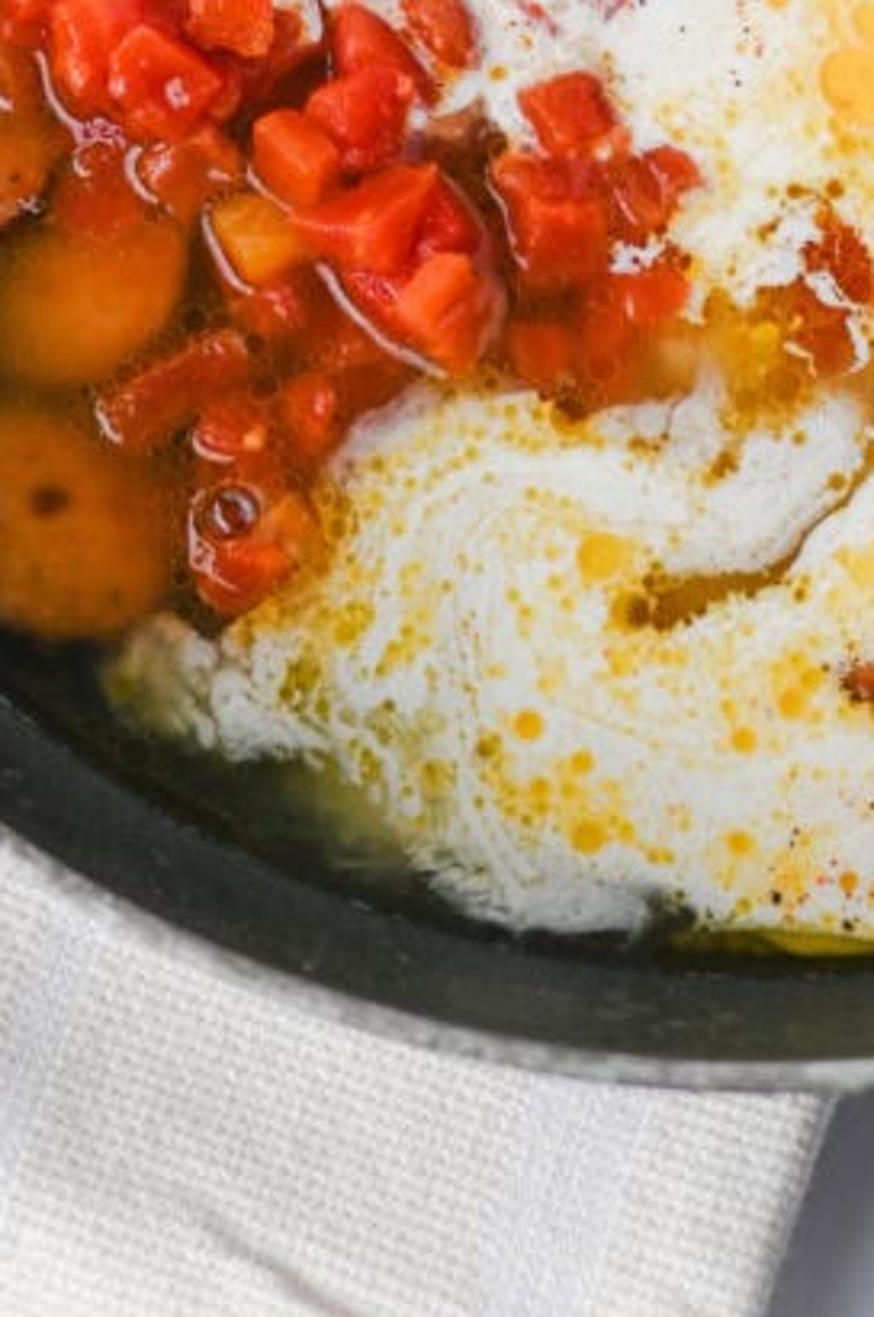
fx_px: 4567
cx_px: 699
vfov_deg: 15.8
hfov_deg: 10.9
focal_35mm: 125
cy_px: -289
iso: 160
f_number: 4
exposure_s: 1/100
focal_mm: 50
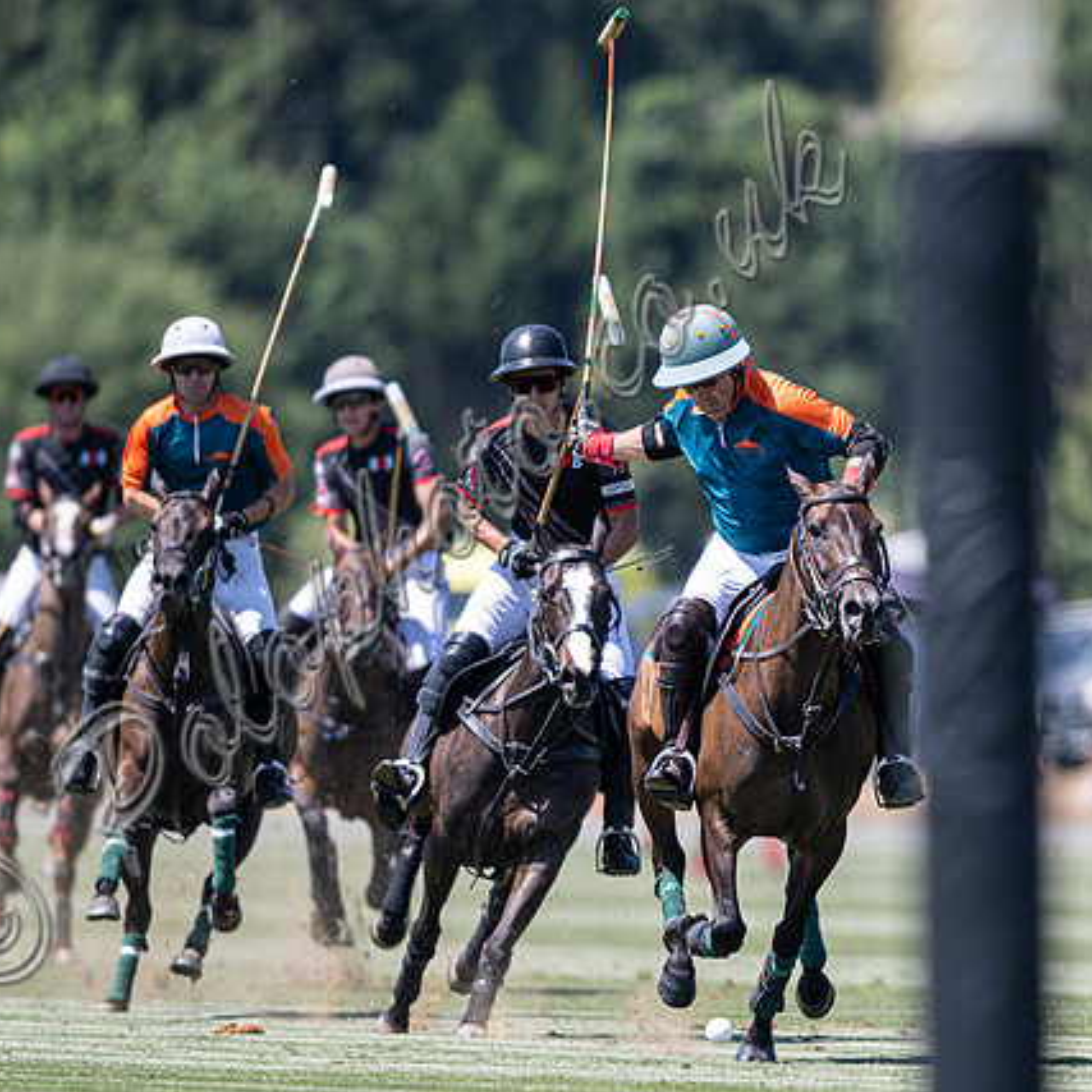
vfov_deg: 2.4
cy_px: 708
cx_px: 754
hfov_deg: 2.4
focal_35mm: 740
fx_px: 26411
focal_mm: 400
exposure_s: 1/1000
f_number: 2.8
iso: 100
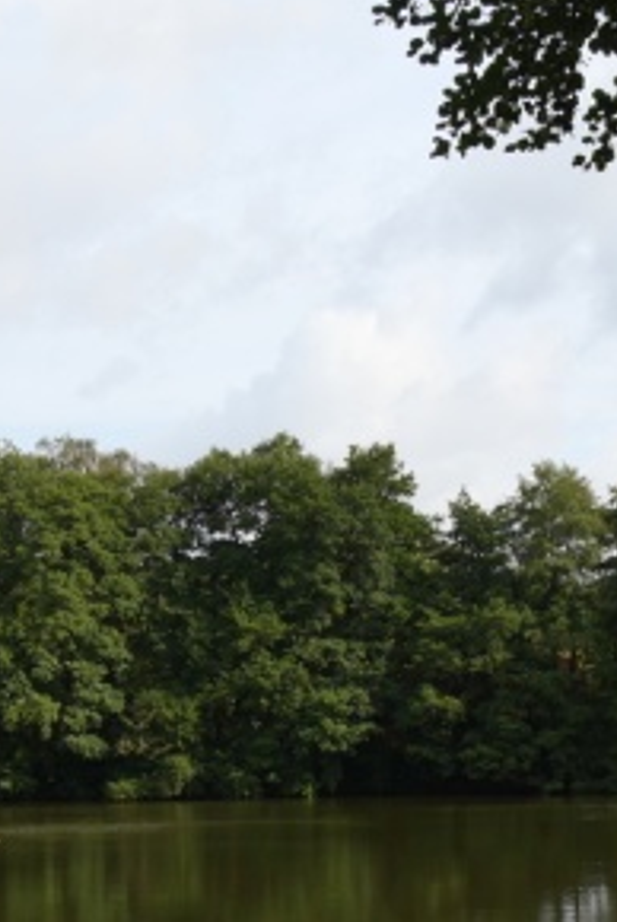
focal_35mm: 86
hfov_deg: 15.9
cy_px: 719
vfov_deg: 23.3
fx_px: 2205
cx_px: 270
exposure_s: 1/320
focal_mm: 15
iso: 200
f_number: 6.3
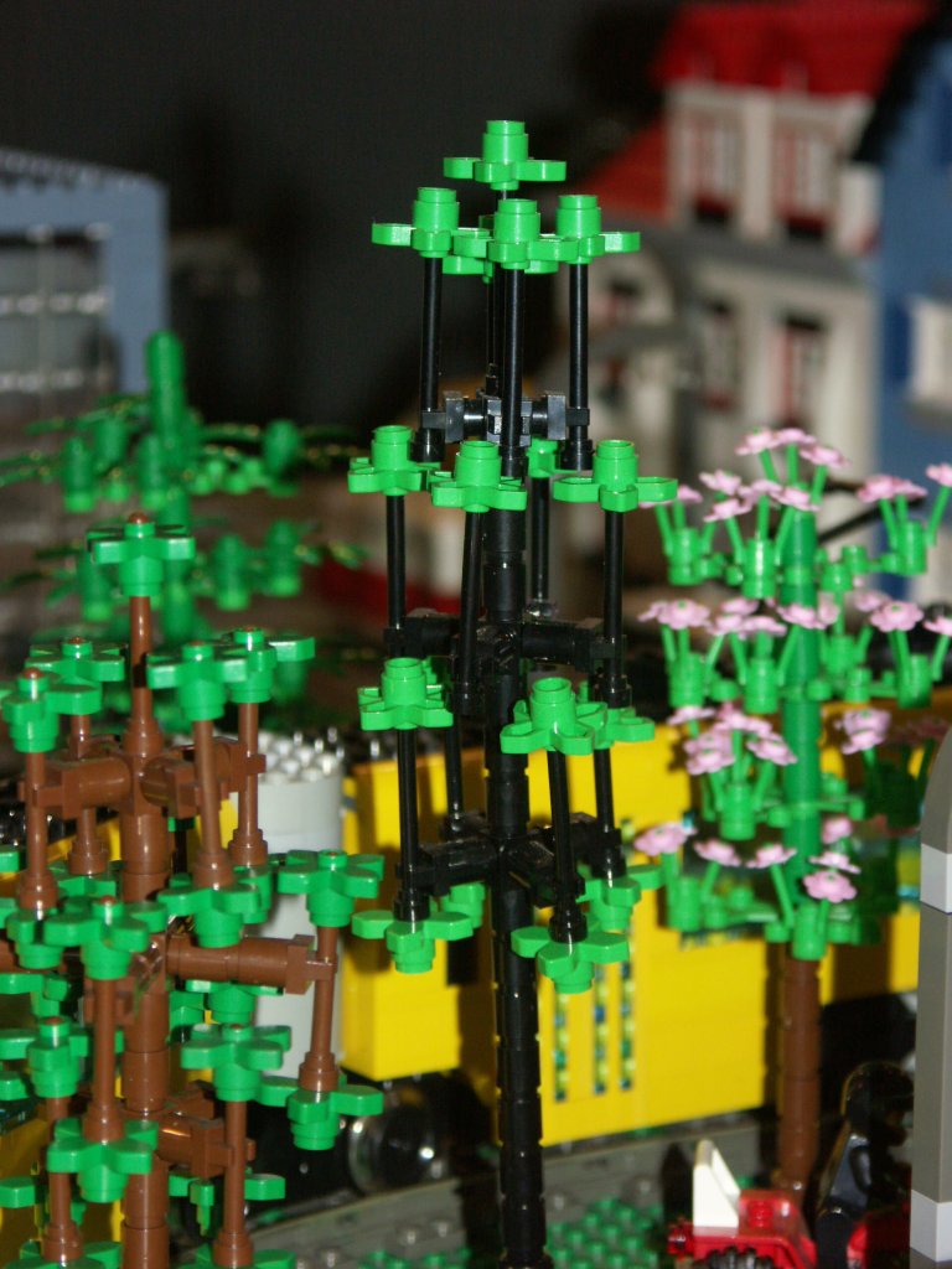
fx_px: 4950
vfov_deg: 14.6
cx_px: 476
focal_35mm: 135
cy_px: 634
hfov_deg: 11.0
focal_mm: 34.39
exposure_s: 1/125
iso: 200
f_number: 3.2
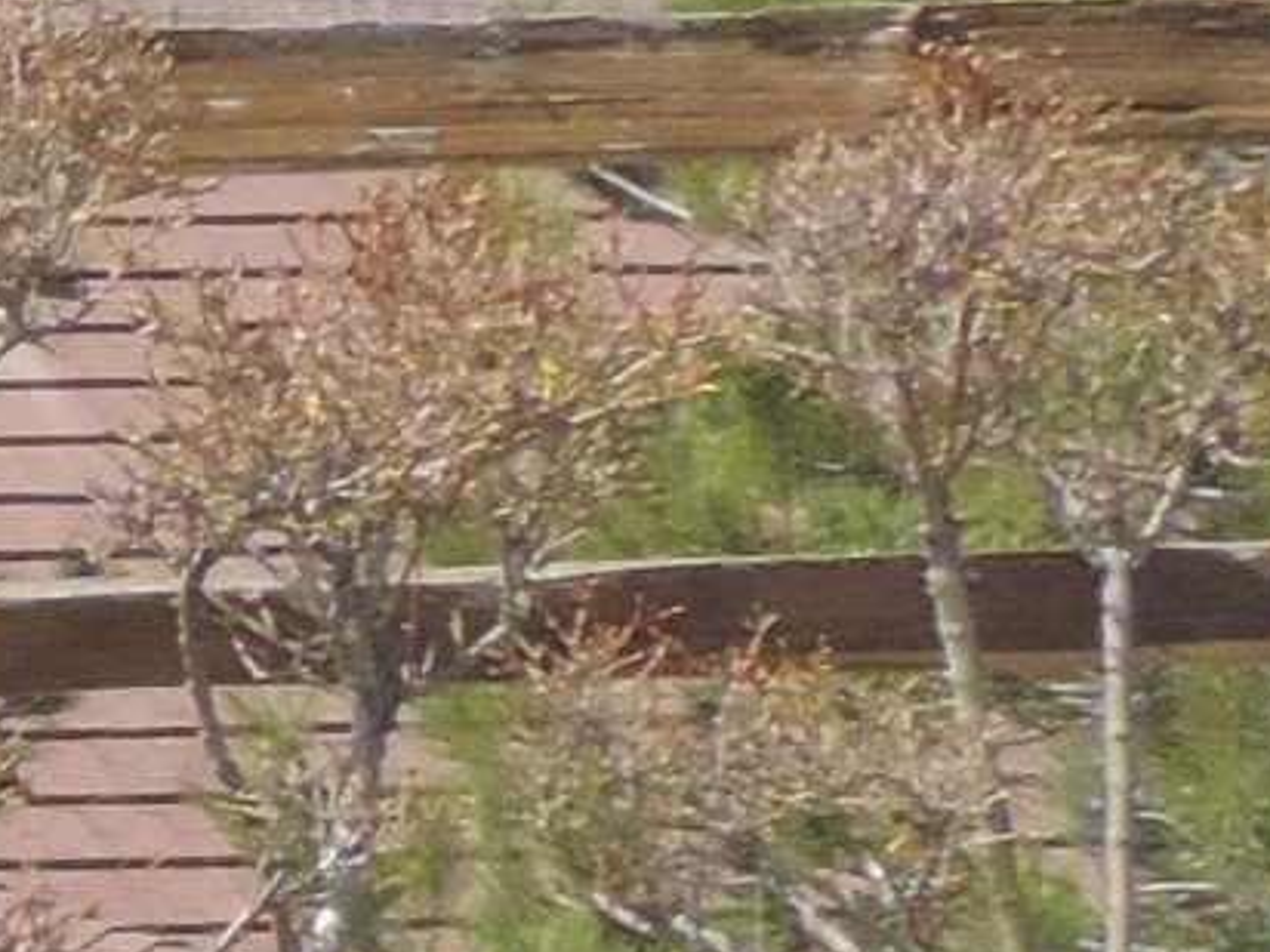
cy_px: 844
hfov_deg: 6.2
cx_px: -2485
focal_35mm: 298
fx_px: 10933
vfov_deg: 5.0
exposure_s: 1/2000
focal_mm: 7.1
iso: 220
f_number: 3.3
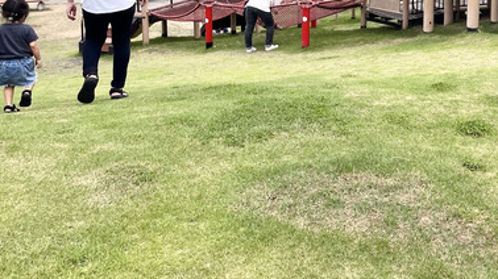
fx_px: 673
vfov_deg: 21.9
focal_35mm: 51
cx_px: 435
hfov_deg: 38.2
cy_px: -45
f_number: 1.6
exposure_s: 1/3135
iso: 50
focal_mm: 5.1
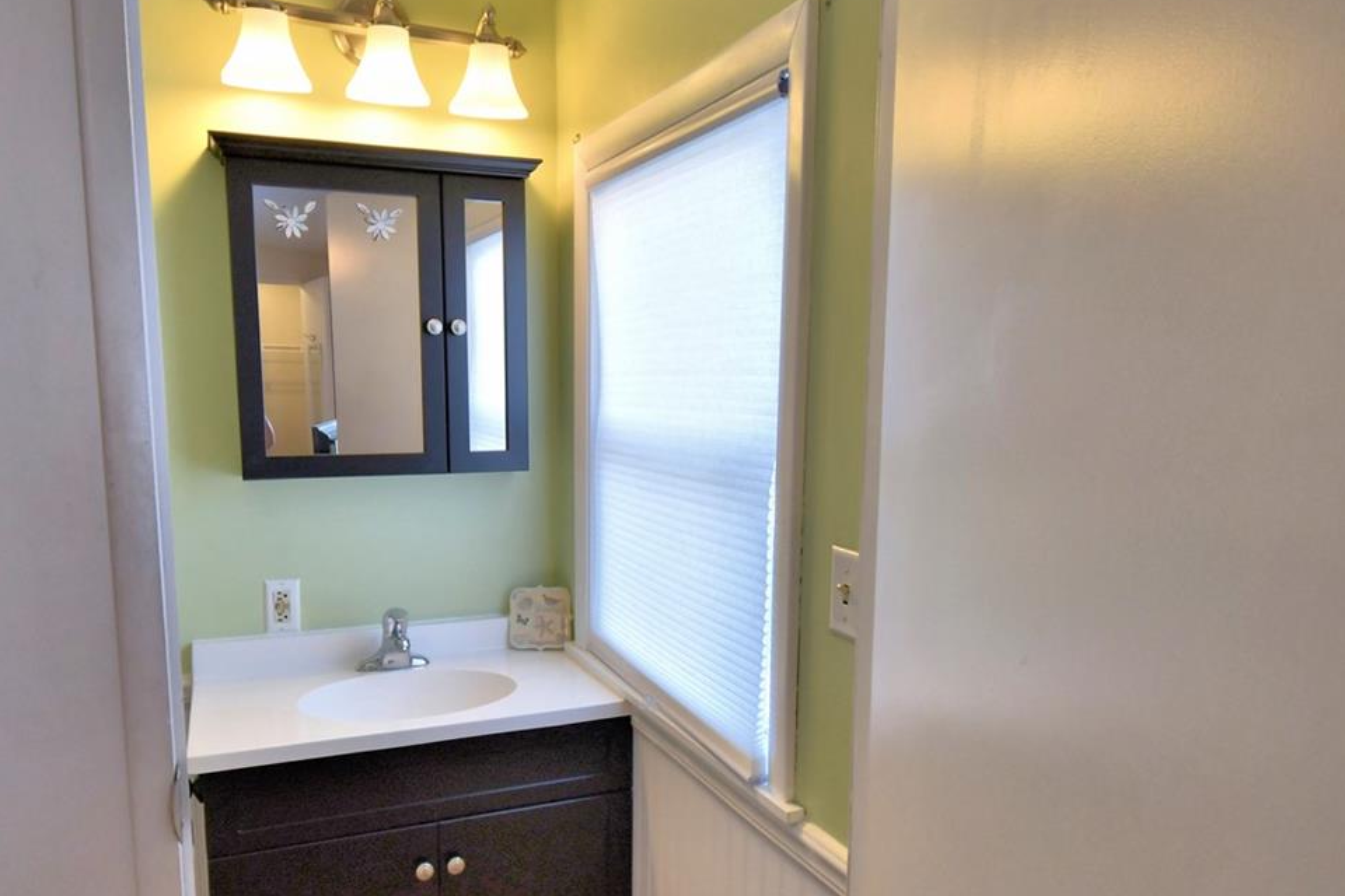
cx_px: 623
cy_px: 524
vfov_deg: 51.0
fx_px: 934
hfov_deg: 71.4
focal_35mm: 25
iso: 400
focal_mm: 10
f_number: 4.5
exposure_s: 1/125
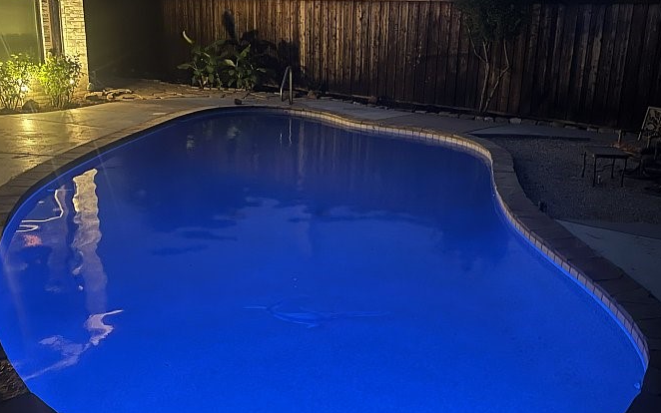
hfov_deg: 54.0
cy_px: 202
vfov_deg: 35.3
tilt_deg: -17.1
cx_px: 332
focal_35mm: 36
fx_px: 649
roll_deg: -2.3
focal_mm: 5.1
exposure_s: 1/15
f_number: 1.6
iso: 1250
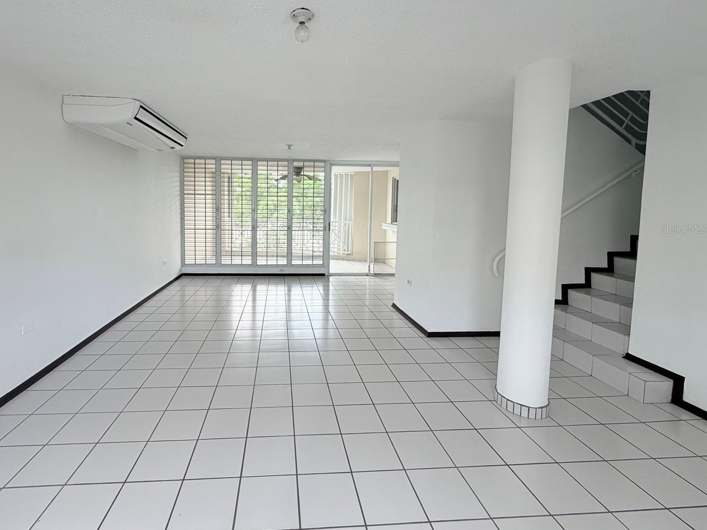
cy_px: 229
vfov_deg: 77.7
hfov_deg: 93.9
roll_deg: -0.5
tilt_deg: -4.1
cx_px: 305
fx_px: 327
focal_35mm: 16
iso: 100
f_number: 2.2
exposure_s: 1/121
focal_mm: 2.22
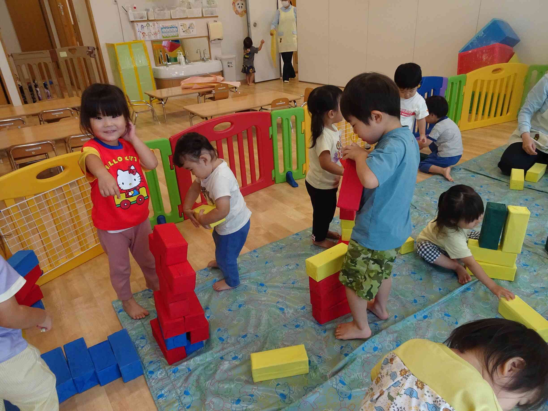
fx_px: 380
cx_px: 274
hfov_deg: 71.6
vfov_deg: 56.8
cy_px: 206
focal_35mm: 24
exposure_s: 1/250
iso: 400
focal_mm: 4.1
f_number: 3.5
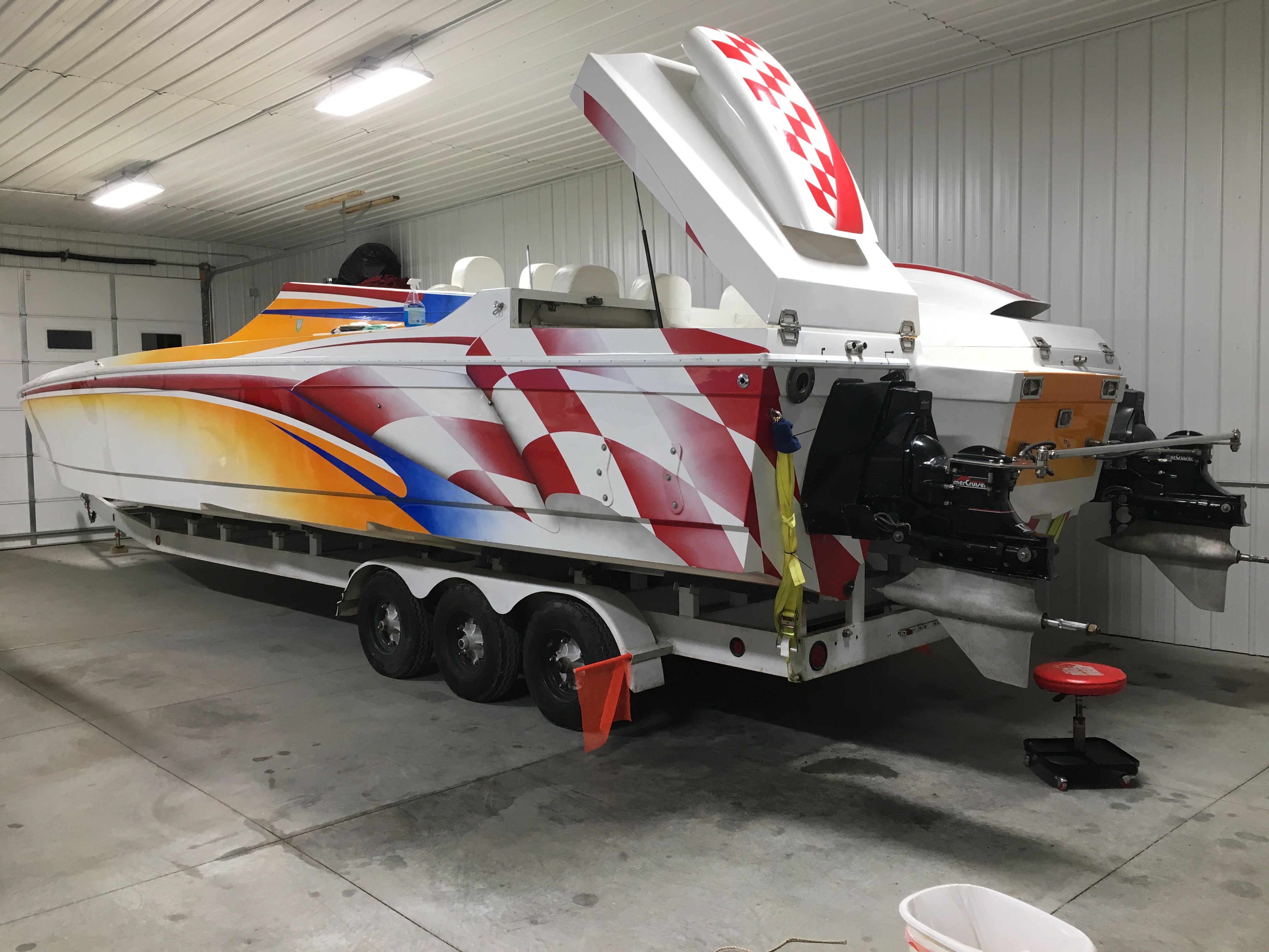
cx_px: 634
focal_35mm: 29
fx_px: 1063
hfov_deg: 61.7
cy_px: 476
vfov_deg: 48.2
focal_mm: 4.15
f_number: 2.2
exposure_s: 1/30
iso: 25
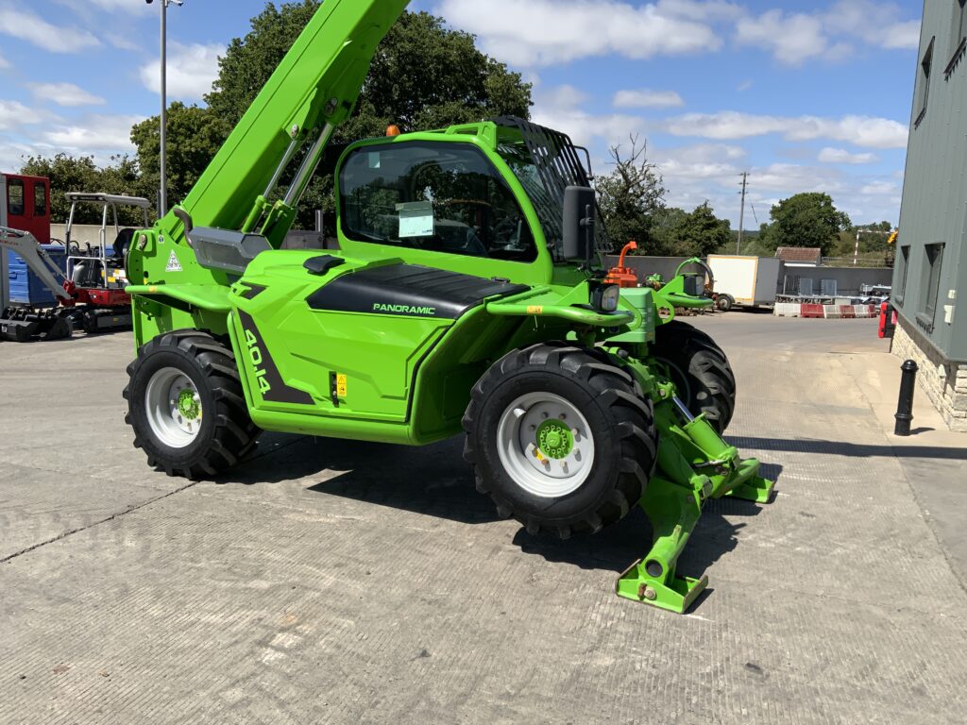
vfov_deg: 48.2
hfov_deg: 61.7
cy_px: 362
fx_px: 810
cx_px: 484
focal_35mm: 29
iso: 16
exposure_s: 1/2058
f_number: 1.8
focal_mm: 3
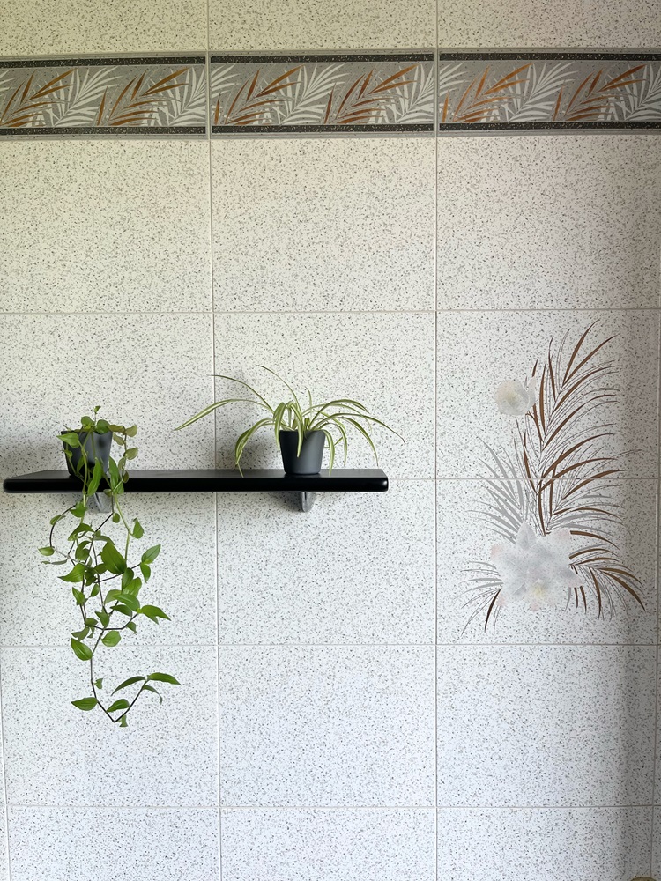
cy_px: 440
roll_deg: -0.5
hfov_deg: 53.1
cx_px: 330
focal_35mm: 26
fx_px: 662
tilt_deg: -3.7
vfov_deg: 67.3
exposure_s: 1/121
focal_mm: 5.1
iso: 80
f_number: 1.6
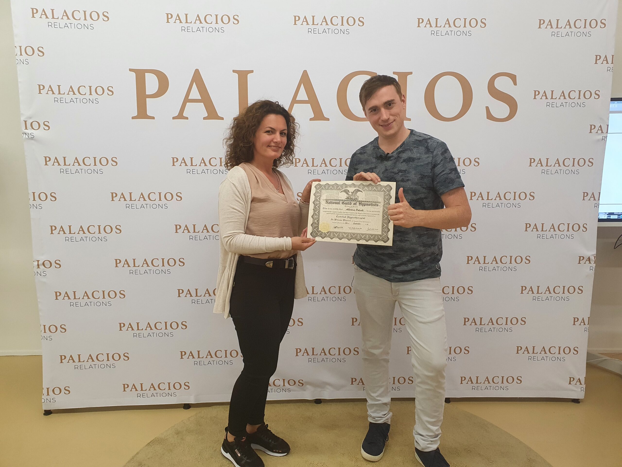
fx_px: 467
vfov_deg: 53.1
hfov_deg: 67.3
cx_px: 311
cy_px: 234
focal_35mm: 26
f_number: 2.4
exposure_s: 1/50
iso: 200
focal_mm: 4.32
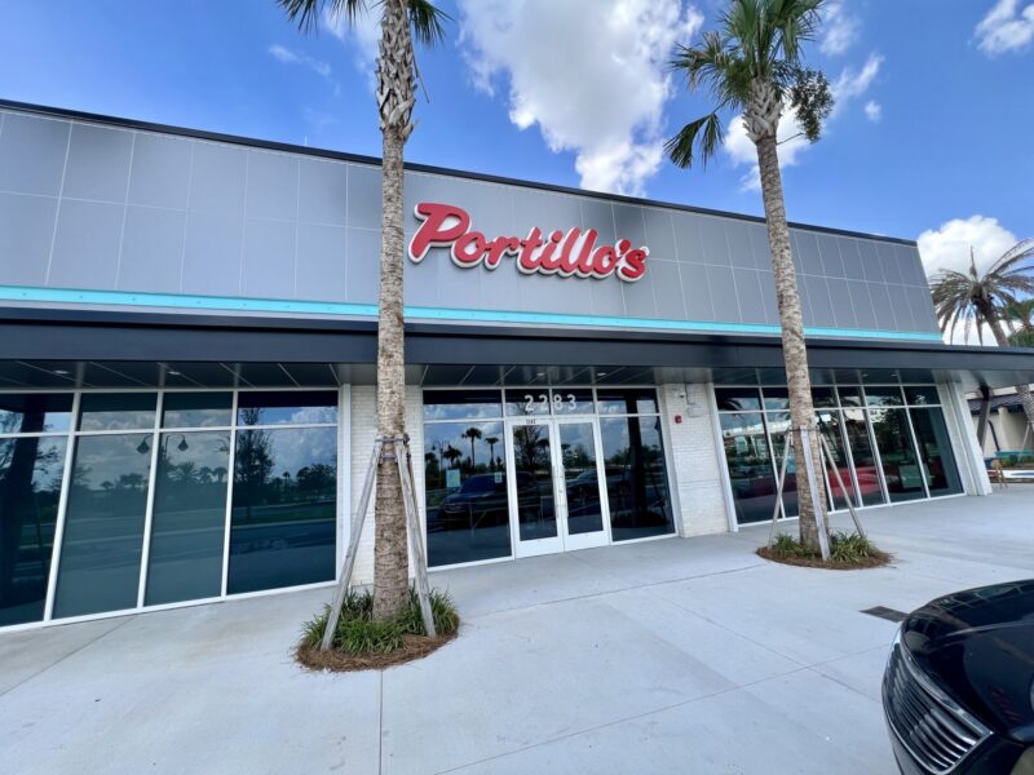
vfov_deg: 89.9
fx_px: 388
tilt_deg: +11.2
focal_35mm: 13
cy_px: 388
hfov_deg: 106.2
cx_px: 517
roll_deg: +3.8
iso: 32
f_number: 1.8
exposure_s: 1/528
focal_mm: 1.57
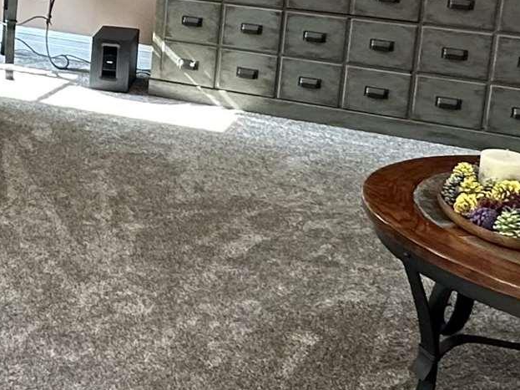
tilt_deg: -9.9
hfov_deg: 24.8
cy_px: -3
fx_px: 1036
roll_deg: -1.4
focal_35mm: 69
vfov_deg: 20.6
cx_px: -138
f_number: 2.2
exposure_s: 1/60
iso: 250
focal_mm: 2.22
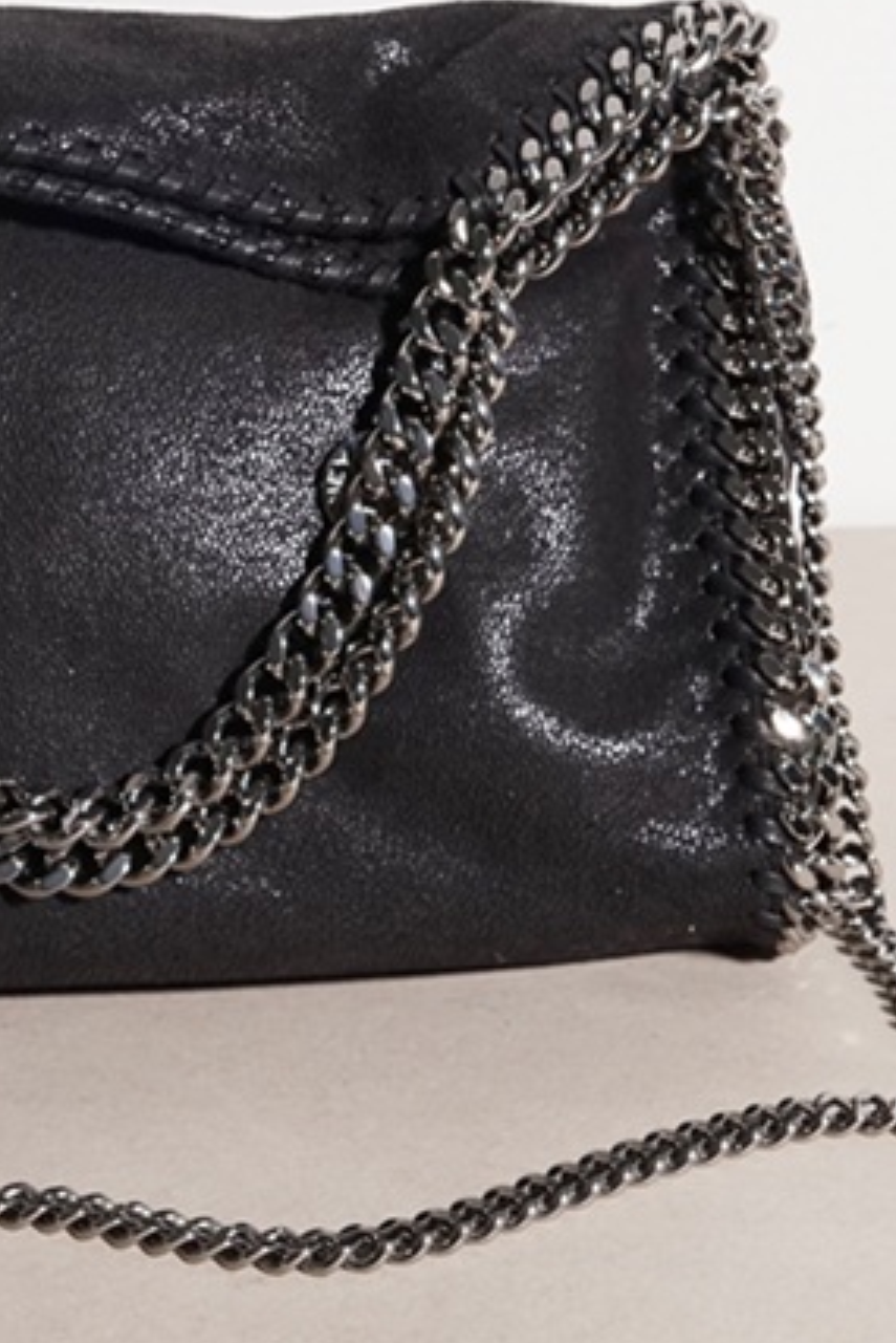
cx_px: 135
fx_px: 4588
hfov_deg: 11.1
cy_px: 302
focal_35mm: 123
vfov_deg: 16.5
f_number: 10
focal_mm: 50
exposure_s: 1/100
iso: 640
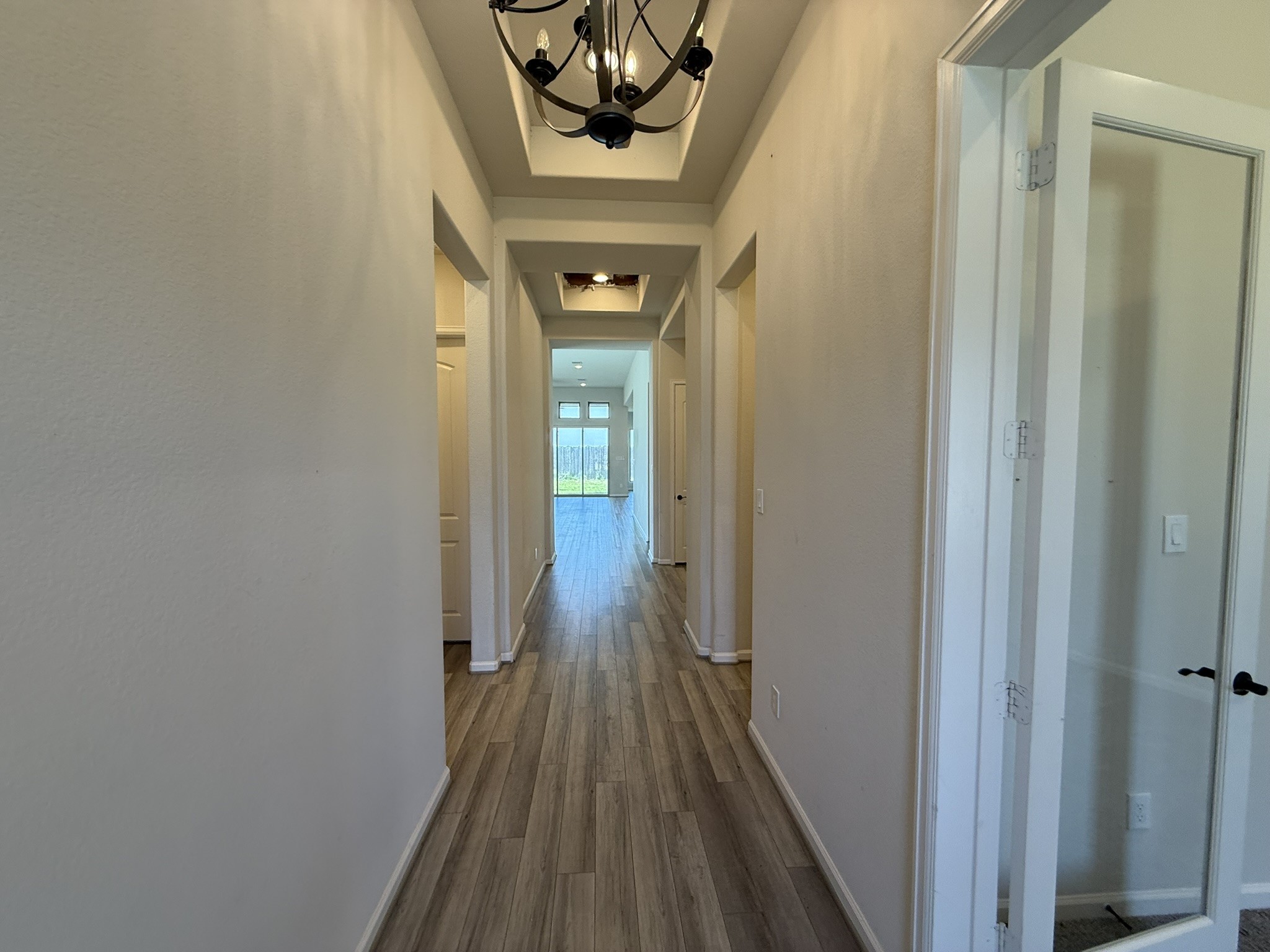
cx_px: 635
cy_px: 476
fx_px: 514
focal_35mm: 14
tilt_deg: -2.9
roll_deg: -1.5
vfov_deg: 85.7
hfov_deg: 102.1
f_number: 2.2
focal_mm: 2.22
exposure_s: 1/120
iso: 80
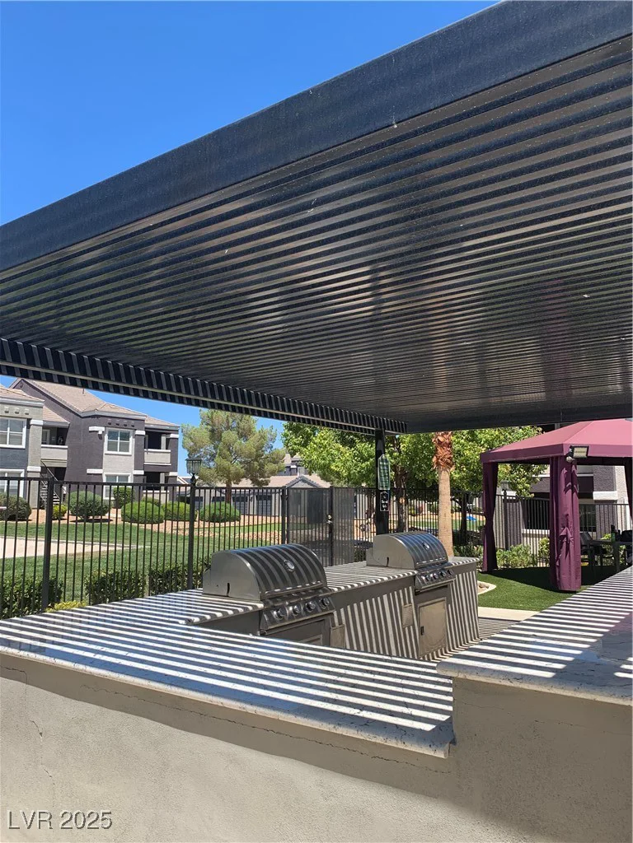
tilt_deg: +8.7
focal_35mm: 26
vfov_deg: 67.3
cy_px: 422
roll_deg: +0.8
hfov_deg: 53.1
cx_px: 316
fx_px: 634
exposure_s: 1/1282
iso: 25
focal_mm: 4.25
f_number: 1.8
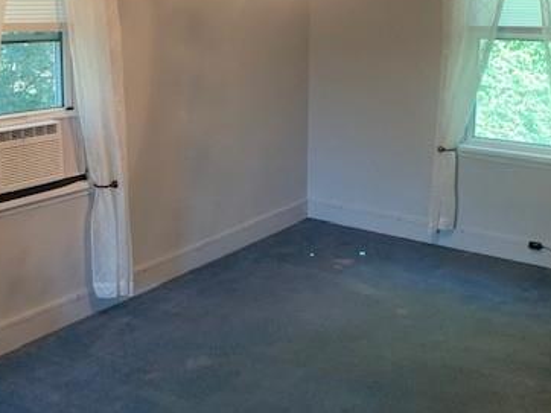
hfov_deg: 41.2
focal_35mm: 46
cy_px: 99
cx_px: 318
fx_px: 732
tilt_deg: -7.3
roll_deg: +0.6
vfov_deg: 30.9
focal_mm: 4.25
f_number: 1.8
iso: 250
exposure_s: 1/60
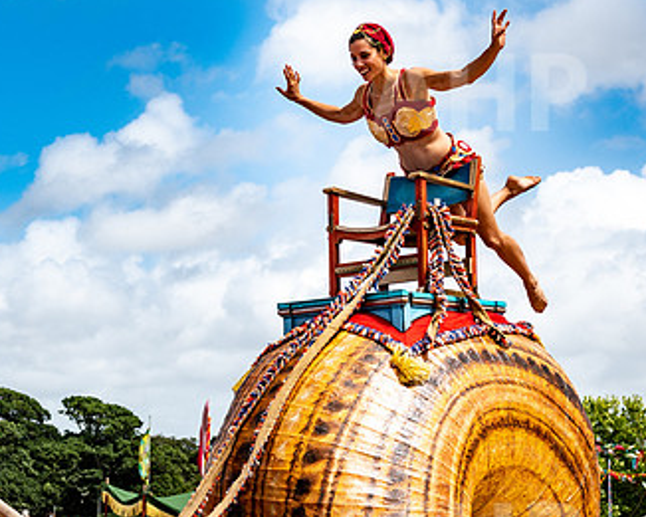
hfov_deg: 20.7
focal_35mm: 92
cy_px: 280
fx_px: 1759
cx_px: 173
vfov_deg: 16.7
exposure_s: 1/800
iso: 64
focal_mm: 44
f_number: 5
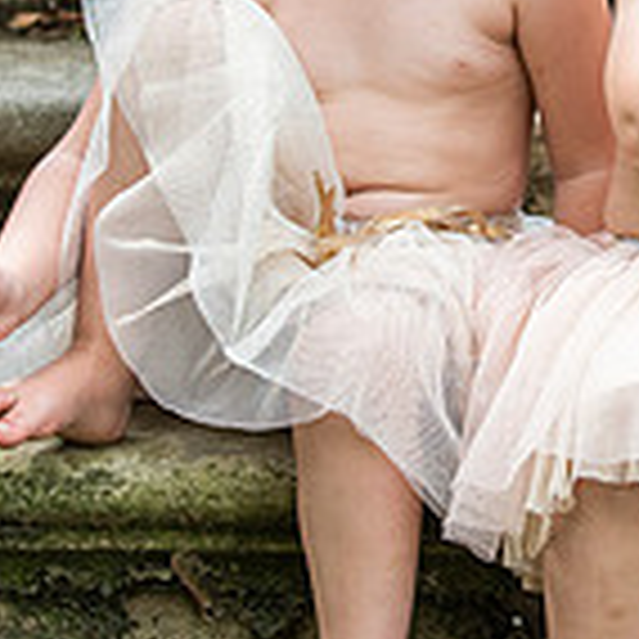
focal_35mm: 295
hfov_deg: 5.9
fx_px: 6161
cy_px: 68
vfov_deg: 5.9
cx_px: 542
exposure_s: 1/1000
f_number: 3.5
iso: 640
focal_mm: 80
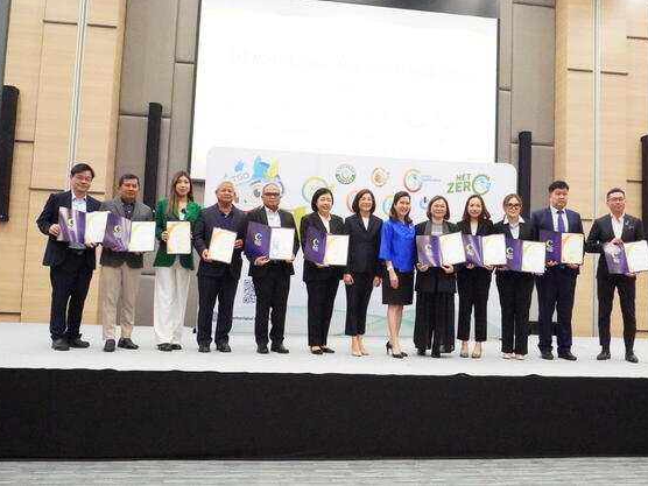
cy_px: 238
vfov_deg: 44.7
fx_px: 591
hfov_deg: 57.4
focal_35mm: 32
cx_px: 355
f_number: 8
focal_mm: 19
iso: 20000
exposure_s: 1/200
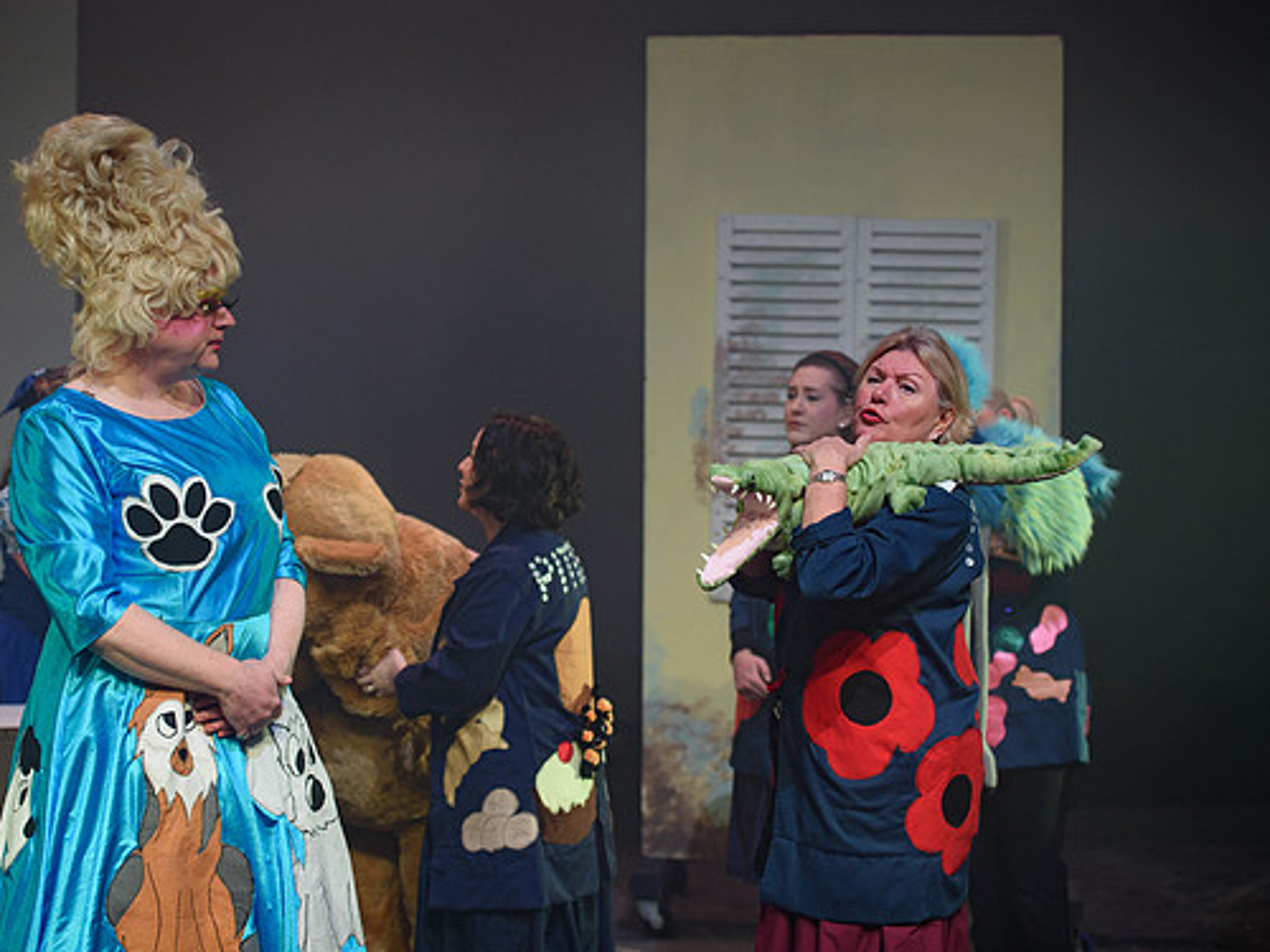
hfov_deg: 25.0
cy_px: 465
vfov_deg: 18.9
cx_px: 556
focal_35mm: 78
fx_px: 2862
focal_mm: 70
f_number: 2.8
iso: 800
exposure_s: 1/160
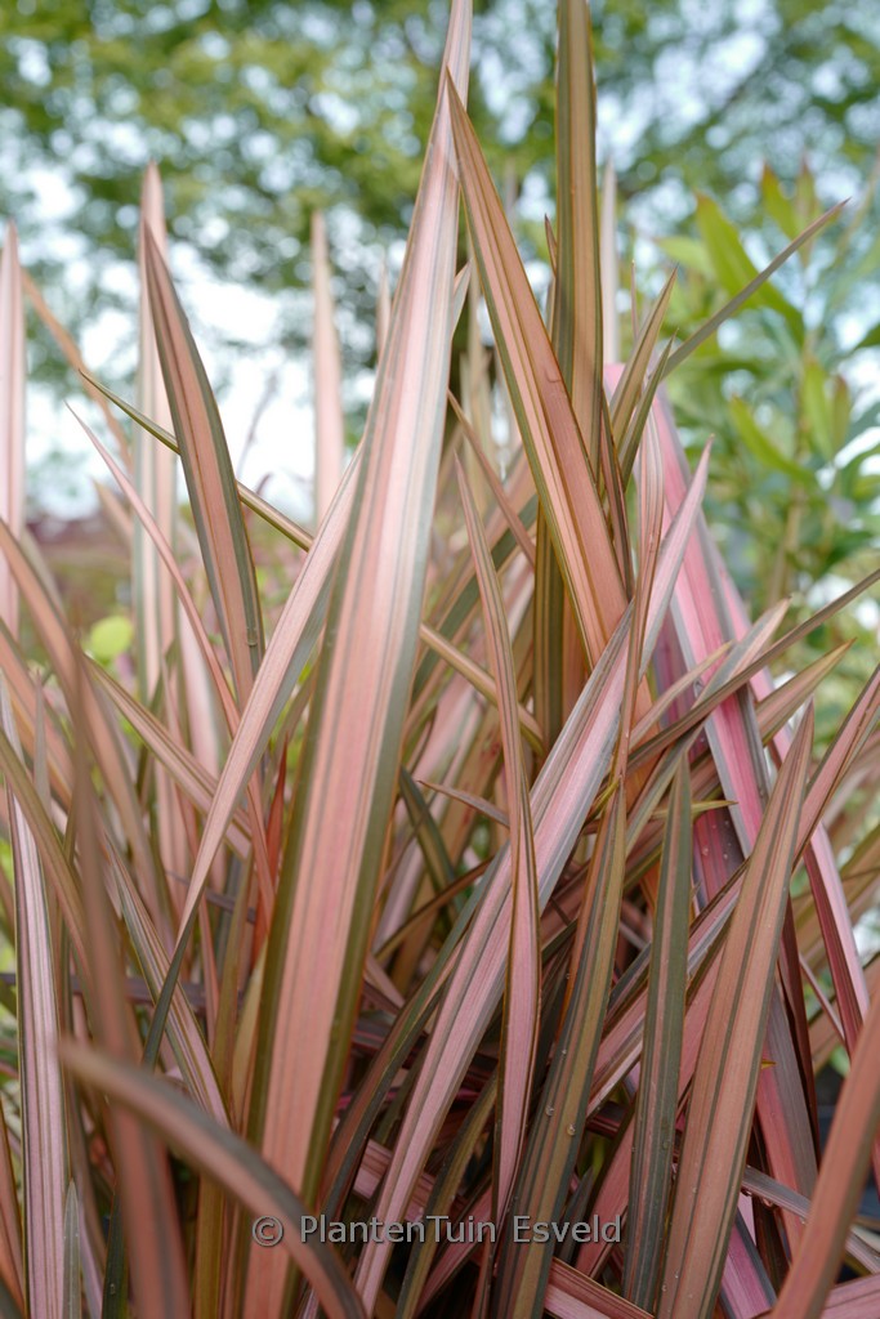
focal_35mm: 28
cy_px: 660
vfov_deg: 65.5
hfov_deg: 46.4
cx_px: 440
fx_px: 1026
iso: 100
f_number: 5
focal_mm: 28
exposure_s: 1/80
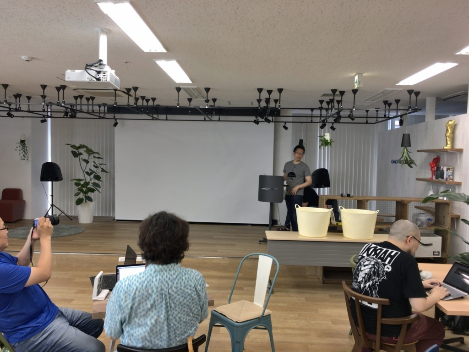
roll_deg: -1.2
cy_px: 176
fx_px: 393
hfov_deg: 61.7
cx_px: 234
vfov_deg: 48.2
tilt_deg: -1.7
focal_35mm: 29
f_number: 2.2
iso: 25
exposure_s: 1/20
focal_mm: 4.15
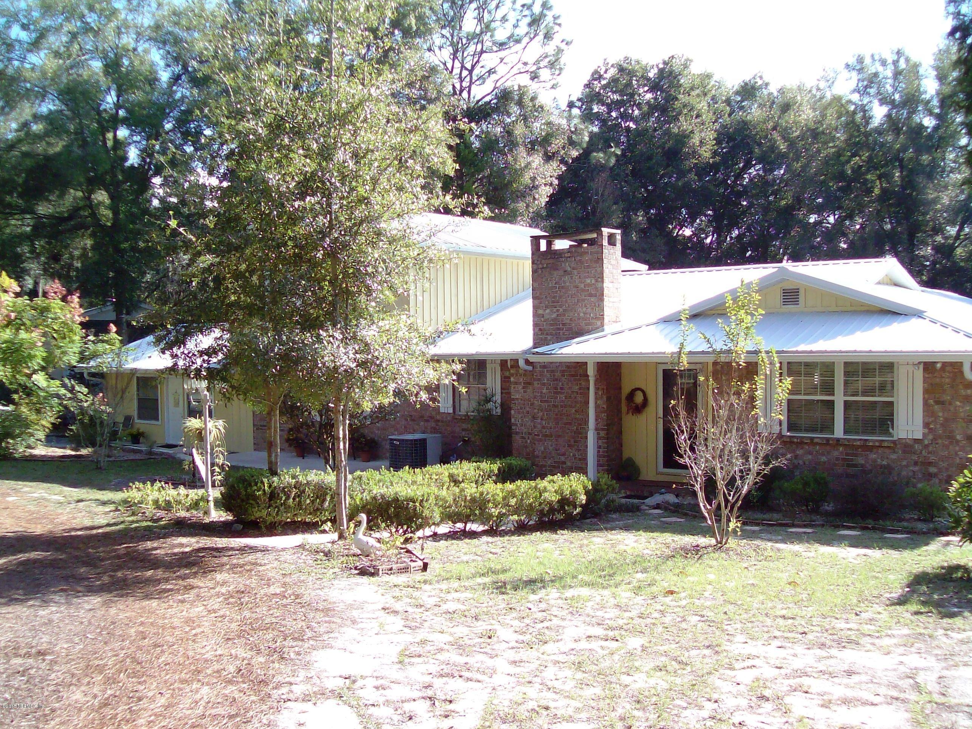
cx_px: 486
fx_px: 1011
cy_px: 364
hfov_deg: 51.4
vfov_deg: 39.6
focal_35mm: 36
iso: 80
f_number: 2.7
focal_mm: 6
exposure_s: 1/352
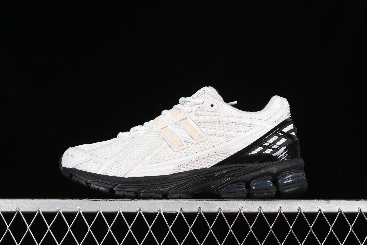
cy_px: 122
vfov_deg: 18.2
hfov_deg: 27.0
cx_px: 184
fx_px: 765
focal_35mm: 75
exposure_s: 1/80
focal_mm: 50
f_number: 7.1
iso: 160
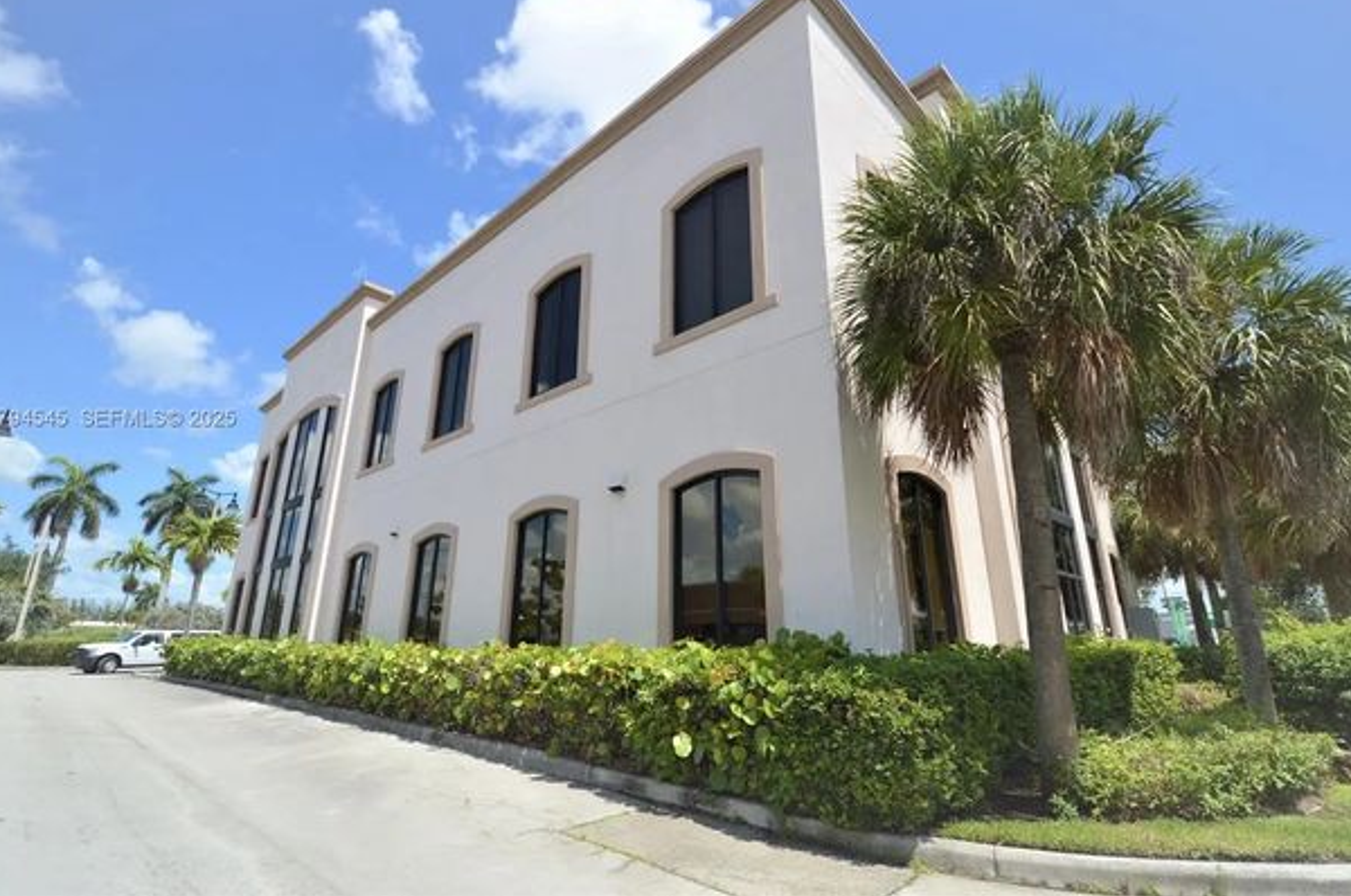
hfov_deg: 96.8
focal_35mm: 16
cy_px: 420
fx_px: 599
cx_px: 676
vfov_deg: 73.5
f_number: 3.5
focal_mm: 10
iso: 100
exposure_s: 1/1250
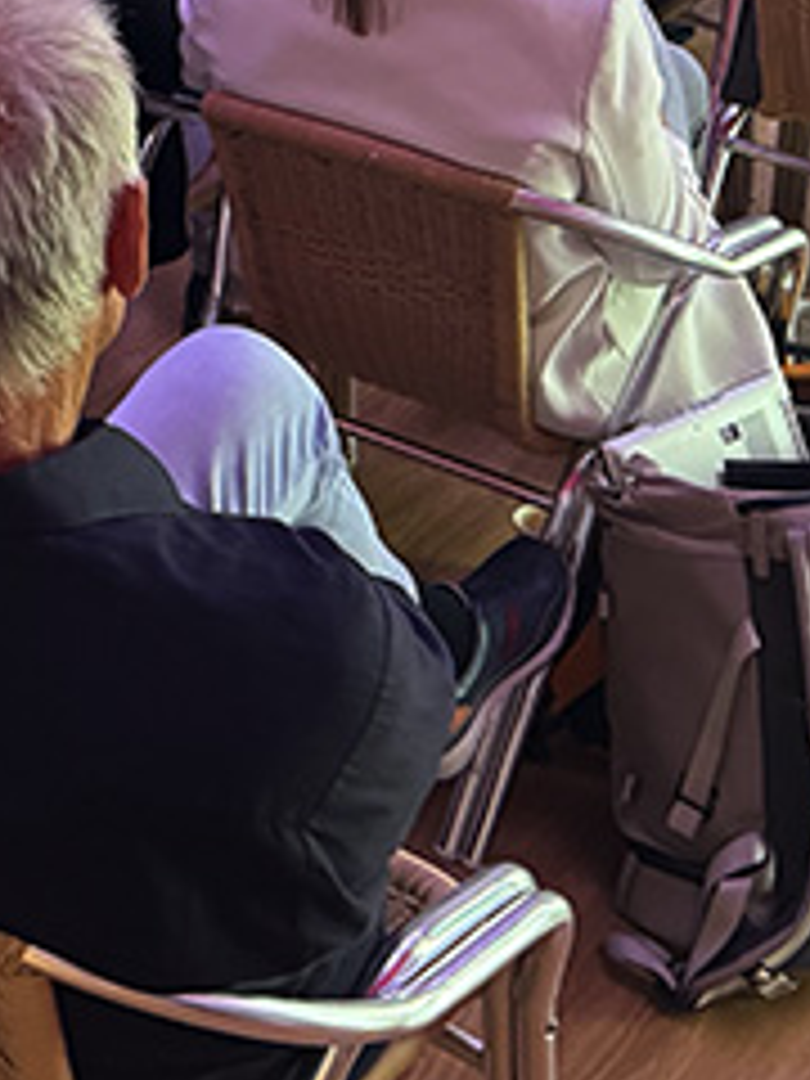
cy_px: -76
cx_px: -531
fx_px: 2496
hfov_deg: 16.2
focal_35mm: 80
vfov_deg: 23.1
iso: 800
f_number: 1.78
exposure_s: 1/40
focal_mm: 6.76
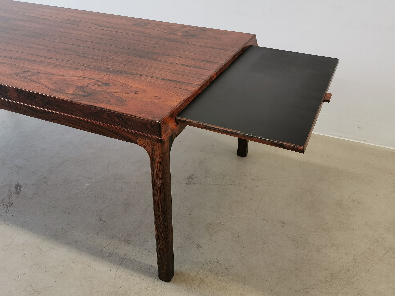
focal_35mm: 33
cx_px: 198
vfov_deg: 42.9
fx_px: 377
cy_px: 148
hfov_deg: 55.4
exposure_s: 1/100
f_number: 1.8
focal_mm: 5.58
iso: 160
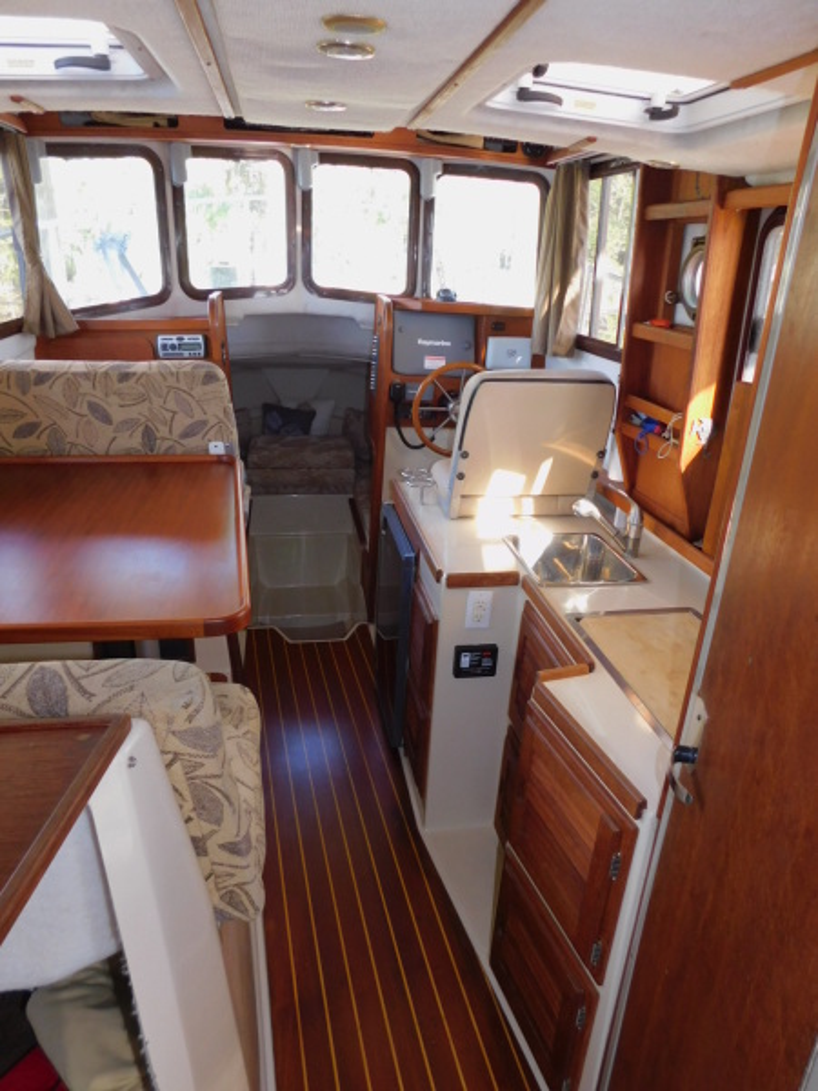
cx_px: 409
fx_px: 725
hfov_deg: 58.9
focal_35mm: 23
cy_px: 546
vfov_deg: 73.9
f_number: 3
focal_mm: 4
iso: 125
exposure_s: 1/30
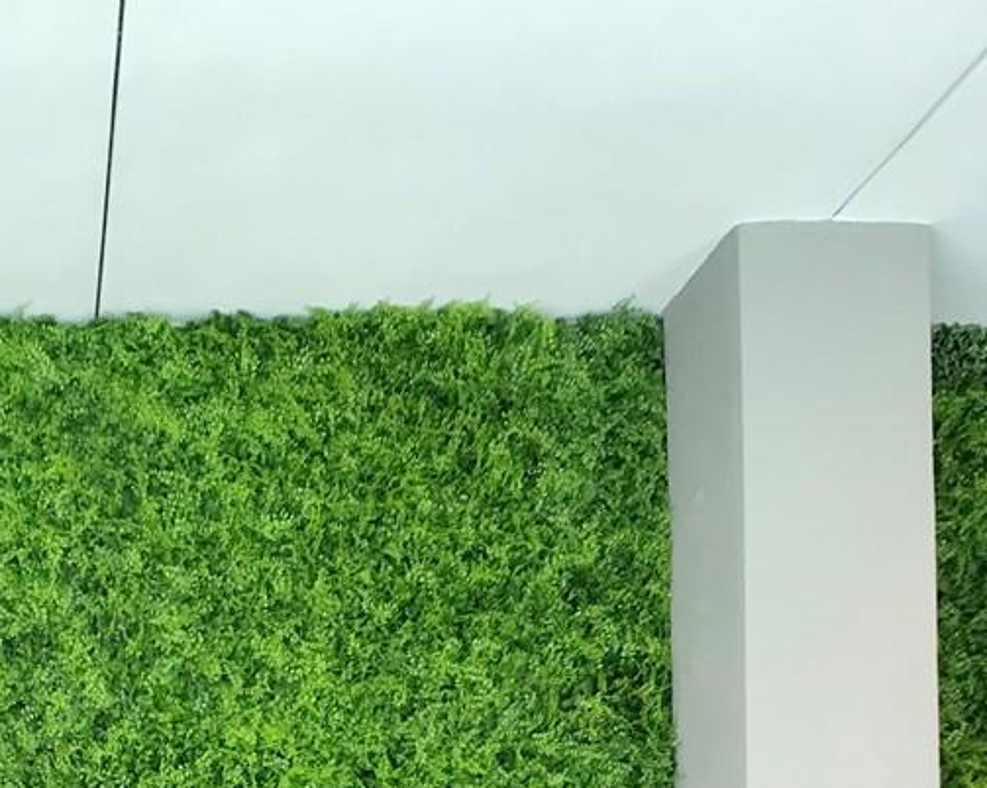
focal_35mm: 87
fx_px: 2540
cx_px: 14
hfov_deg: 21.3
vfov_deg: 16.5
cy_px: 1082
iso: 25
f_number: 1.8
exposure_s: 1/120
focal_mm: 3.99
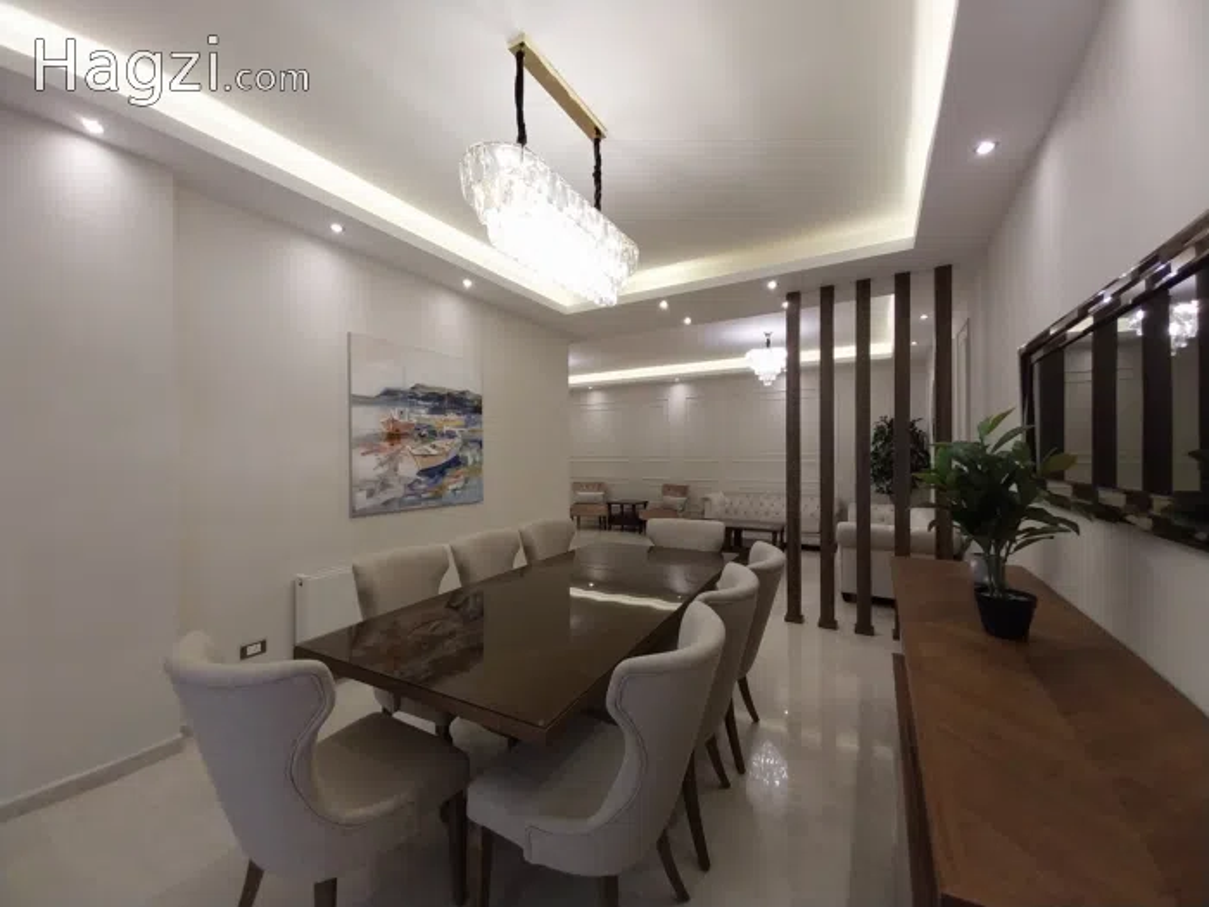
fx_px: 454
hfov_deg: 106.2
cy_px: 454
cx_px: 604
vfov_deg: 89.9
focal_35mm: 13
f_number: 2.2
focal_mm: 1.3
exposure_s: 1/100
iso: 100
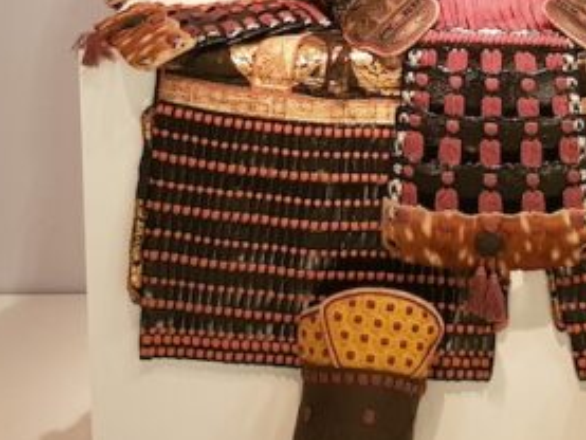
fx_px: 1626
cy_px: -38
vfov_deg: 15.0
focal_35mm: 96
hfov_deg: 20.1
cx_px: 512
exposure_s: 1/11
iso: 250
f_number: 1.7
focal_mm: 4.2
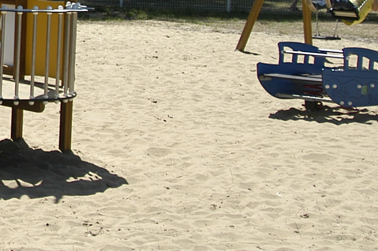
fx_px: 1385
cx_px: -215
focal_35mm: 132
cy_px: -121
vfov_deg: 10.1
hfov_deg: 14.4
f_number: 2.8
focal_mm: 24
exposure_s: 1/3000
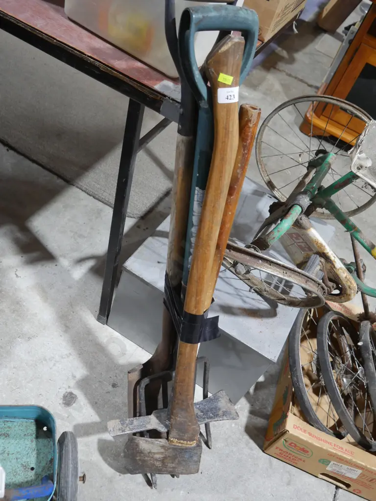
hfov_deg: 41.8
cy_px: 250
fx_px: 492
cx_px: 188
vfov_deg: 54.0
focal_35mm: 34
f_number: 4
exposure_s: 1/60
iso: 640
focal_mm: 17
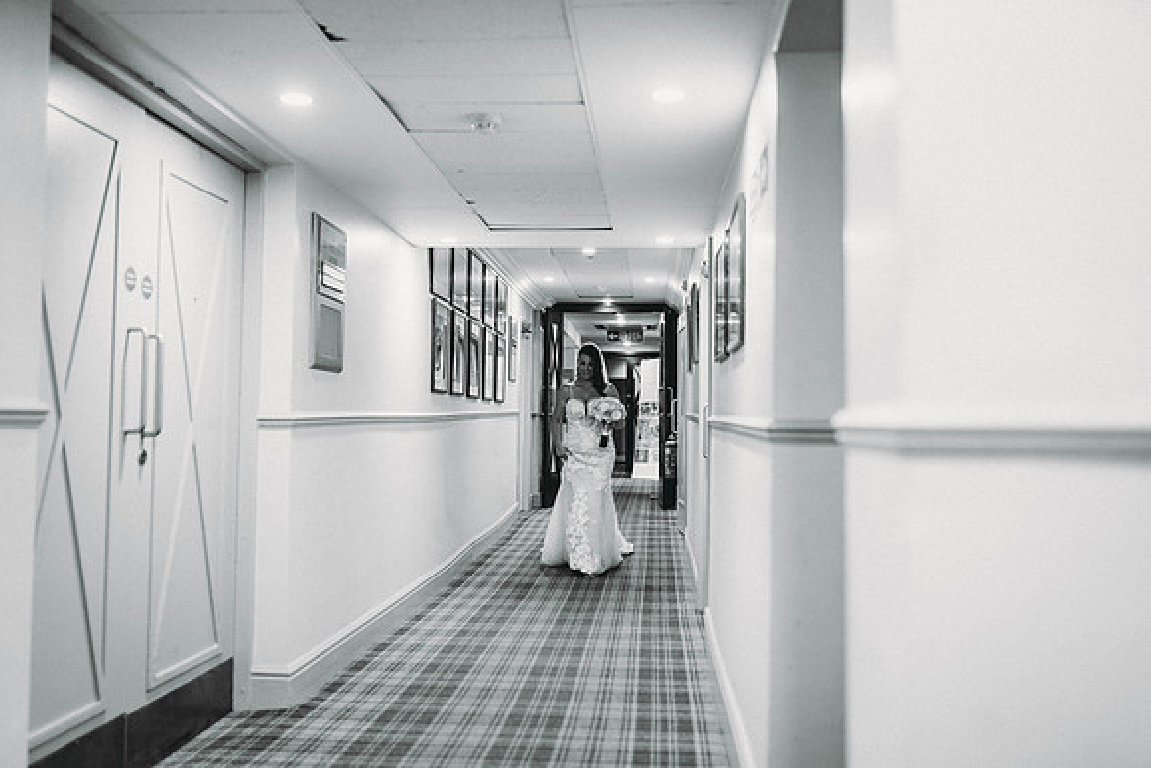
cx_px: 576
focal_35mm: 35
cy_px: 384
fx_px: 1119
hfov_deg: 54.4
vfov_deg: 37.9
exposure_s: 1/160
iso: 320
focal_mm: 35
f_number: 1.6
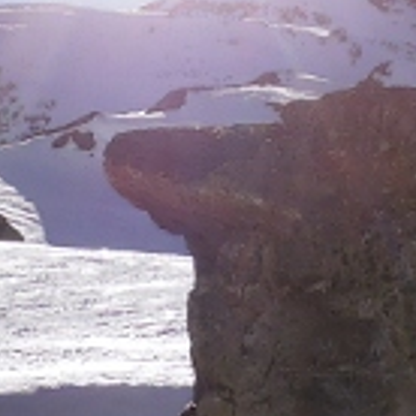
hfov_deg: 14.1
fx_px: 1672
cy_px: -118
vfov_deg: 13.7
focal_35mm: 123
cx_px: 332
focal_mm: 4.2
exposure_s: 1/640
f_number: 7.9
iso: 80
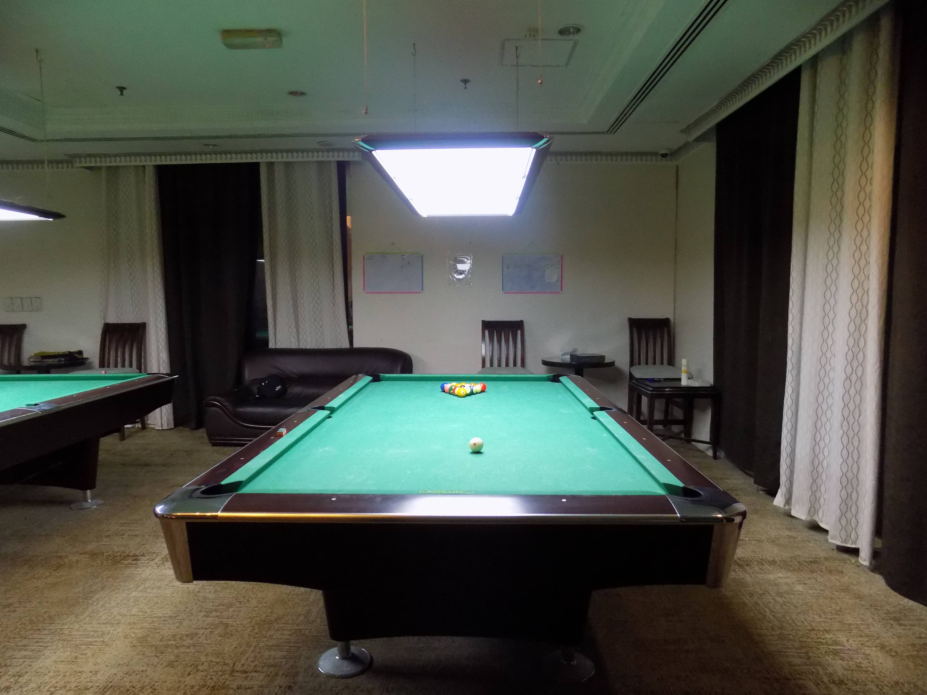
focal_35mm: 23
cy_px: 348
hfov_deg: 73.9
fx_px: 616
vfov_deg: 58.9
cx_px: 464
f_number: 3.1
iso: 320
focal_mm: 4
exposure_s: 1/30
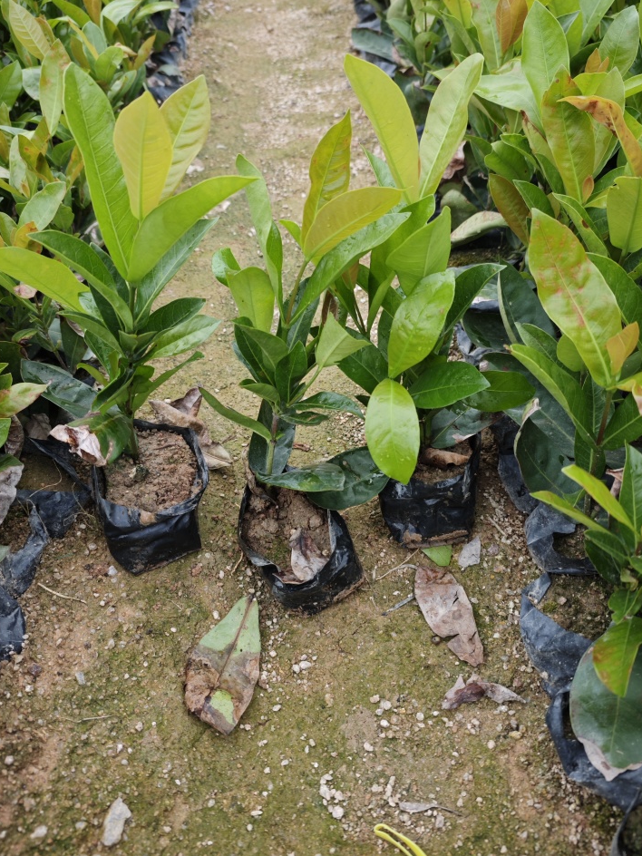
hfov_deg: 53.0
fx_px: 643
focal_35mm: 26
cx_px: 336
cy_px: 424
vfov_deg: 67.3
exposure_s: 1/381
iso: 50
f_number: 1.6
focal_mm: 6.55
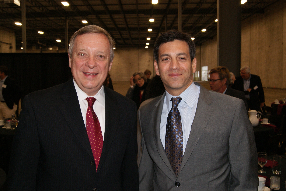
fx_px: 286
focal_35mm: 36
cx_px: 143
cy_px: 96
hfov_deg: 53.1
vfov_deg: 36.9
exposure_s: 1/60
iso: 400
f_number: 5.6
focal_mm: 24
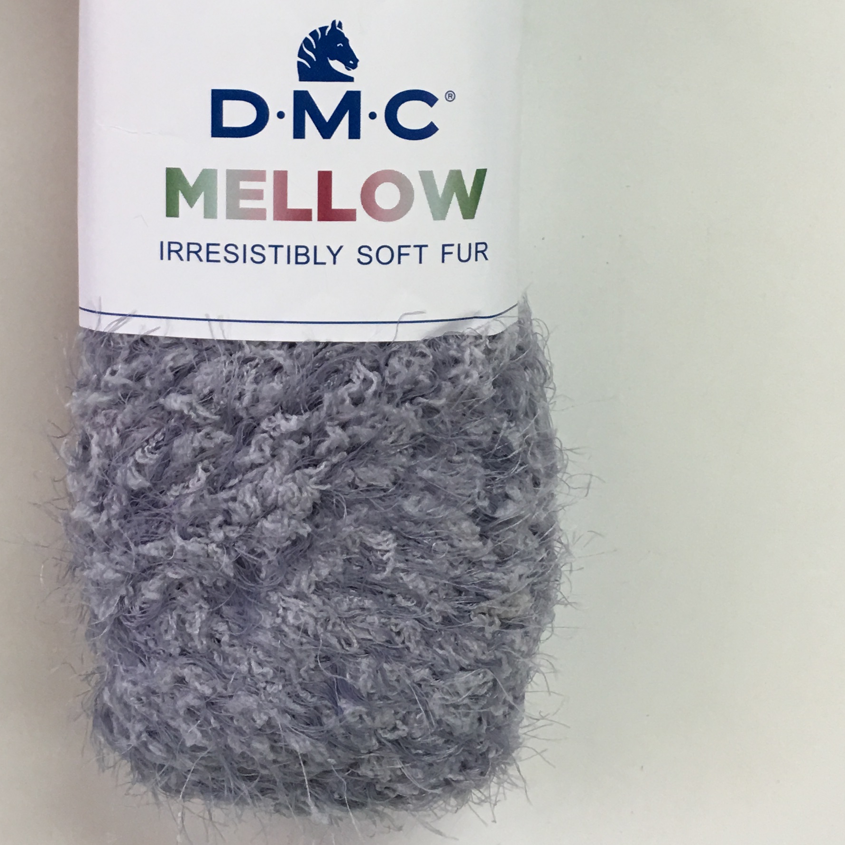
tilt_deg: -13.3
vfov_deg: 28.9
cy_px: 159
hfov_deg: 29.5
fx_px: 1602
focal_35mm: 58
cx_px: 338
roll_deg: -1.5
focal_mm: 4.15
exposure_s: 1/17
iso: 32
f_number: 2.2
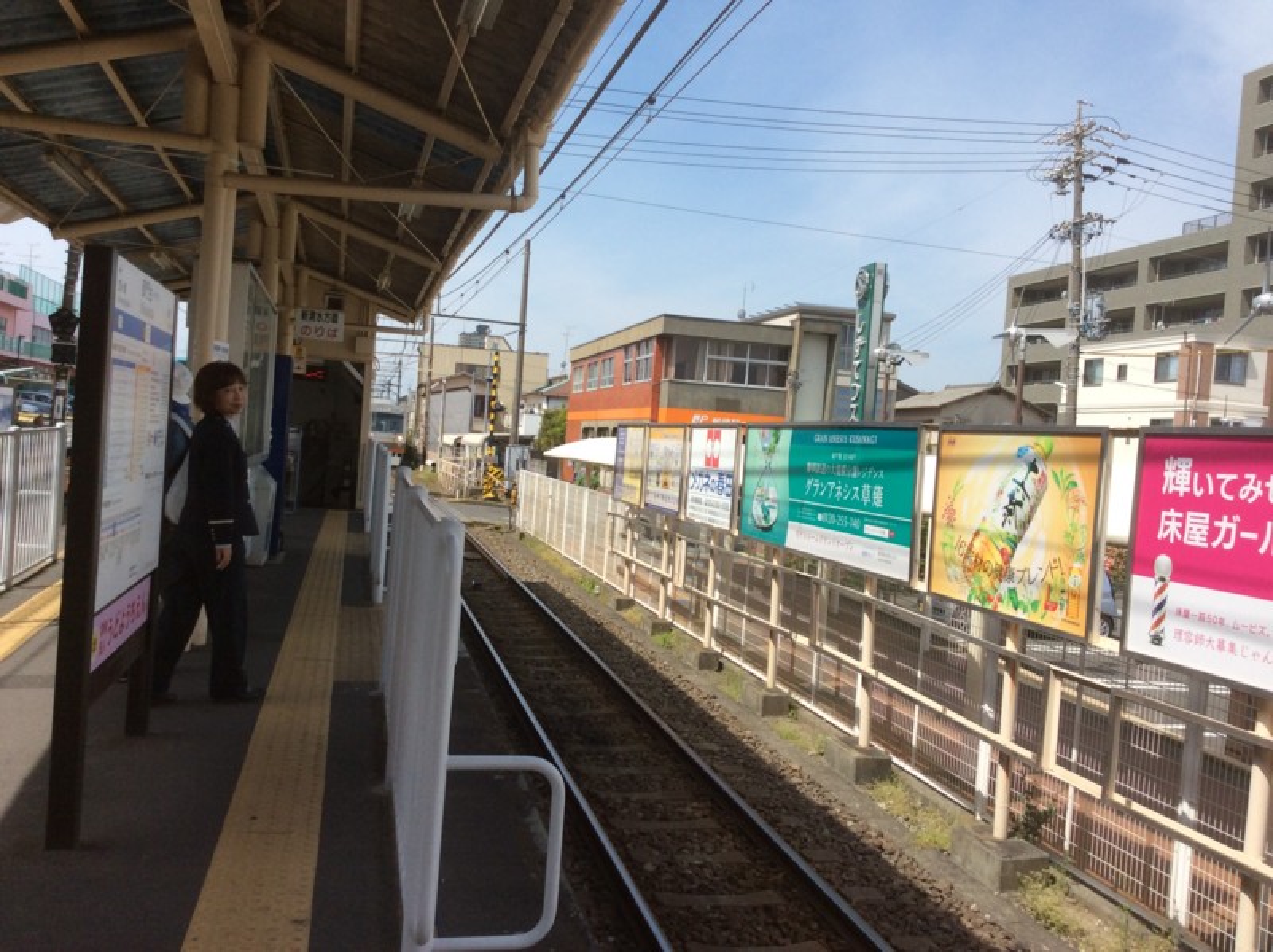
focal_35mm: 32
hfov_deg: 56.9
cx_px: 636
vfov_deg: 44.1
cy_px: 476
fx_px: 1175
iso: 32
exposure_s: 1/1634
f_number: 2.4
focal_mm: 3.3
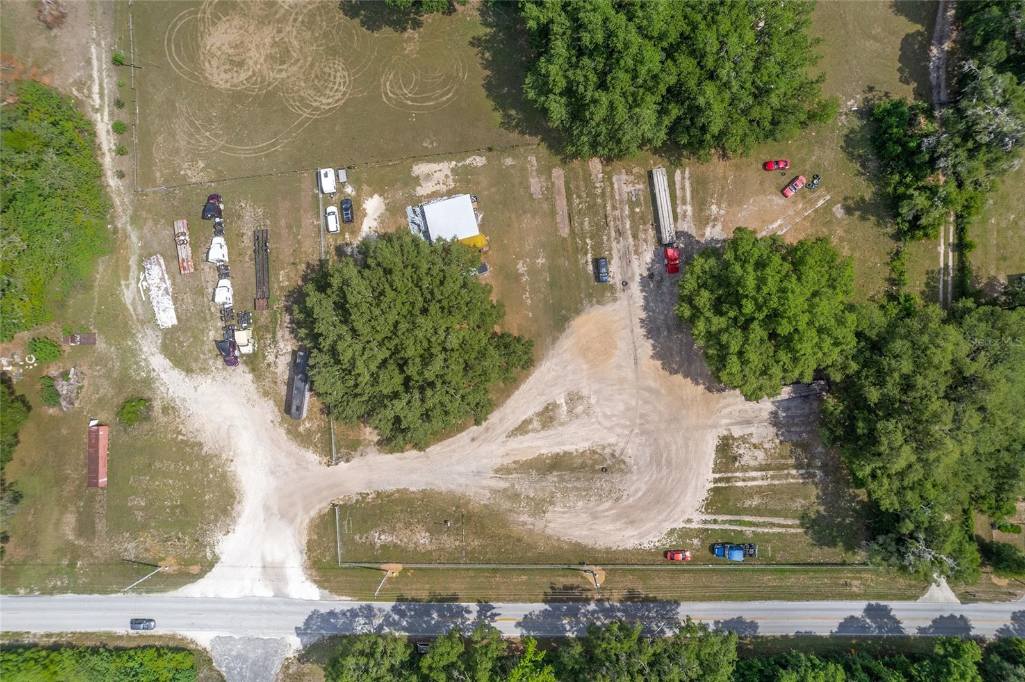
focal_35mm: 22
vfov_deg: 57.2
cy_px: 341
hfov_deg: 78.6
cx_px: 512
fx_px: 626
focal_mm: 8.38
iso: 120
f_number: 2.8
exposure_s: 1/2000
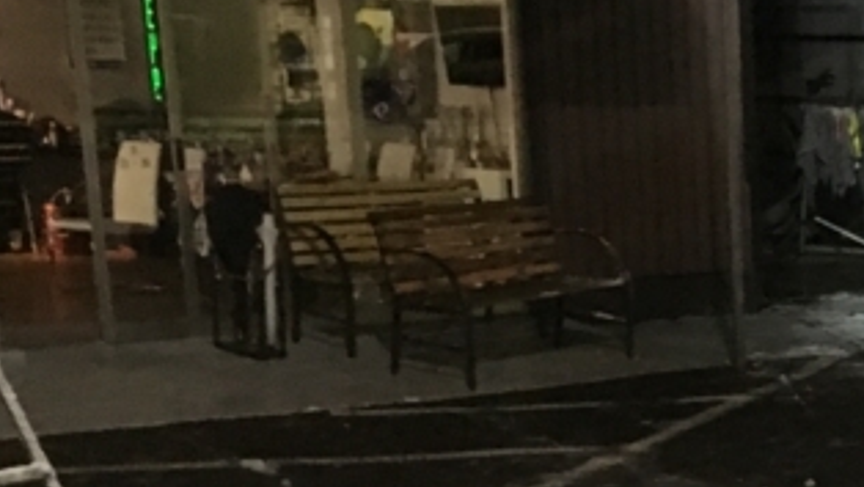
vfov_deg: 11.5
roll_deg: +0.1
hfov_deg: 19.1
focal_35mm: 103
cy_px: 638
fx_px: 2361
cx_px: 1153
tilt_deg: -12.9
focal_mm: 4.15
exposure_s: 1/15
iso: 250
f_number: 2.2
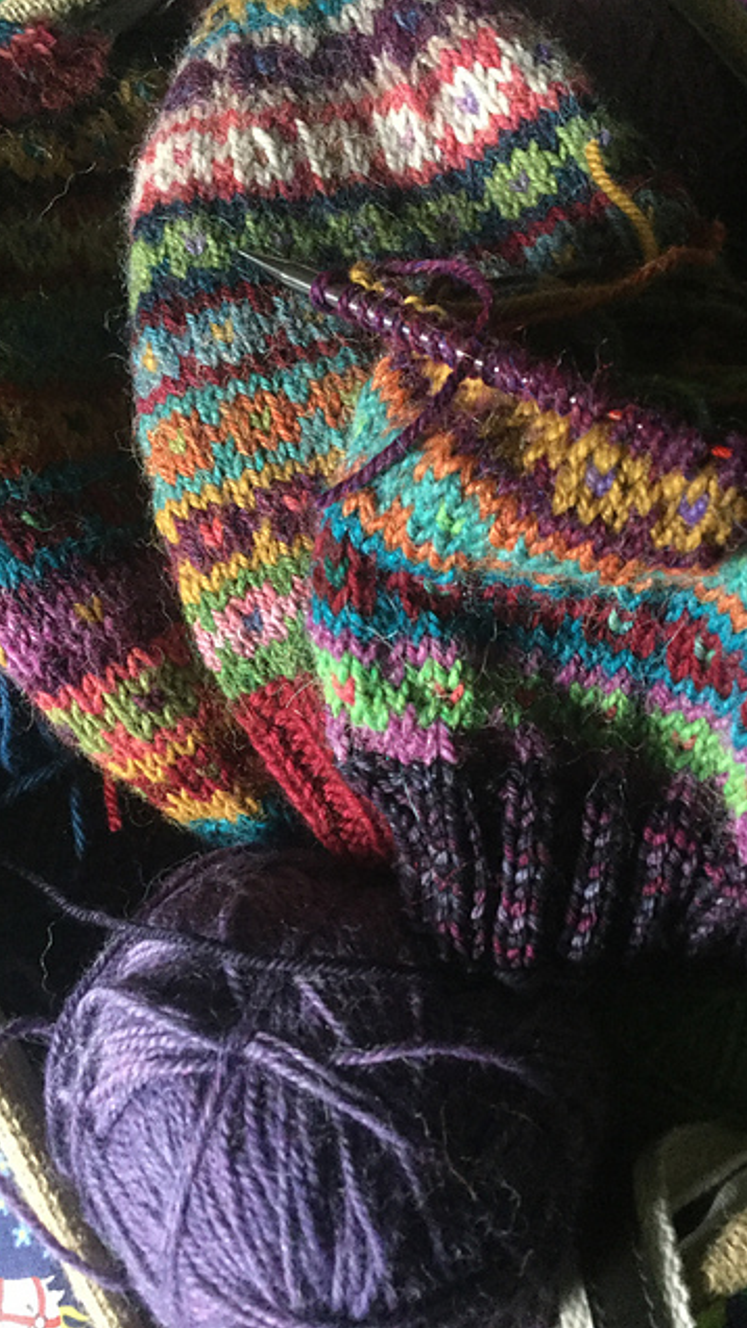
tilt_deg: -69.7
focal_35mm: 34
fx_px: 1197
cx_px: 388
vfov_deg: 58.0
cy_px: 662
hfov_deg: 34.7
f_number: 2.4
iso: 200
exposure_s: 1/20
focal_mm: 3.3
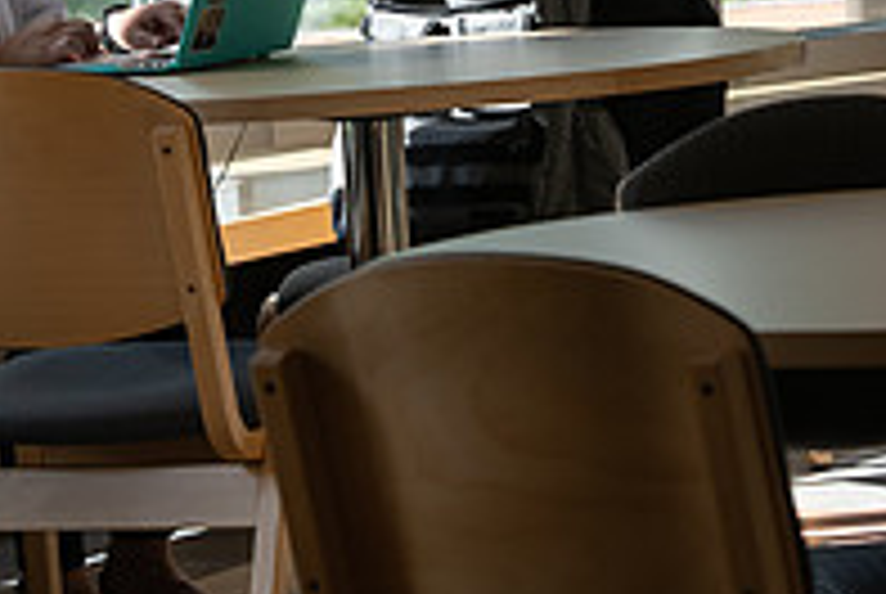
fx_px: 7394
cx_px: 256
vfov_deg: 4.6
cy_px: -56
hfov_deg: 6.9
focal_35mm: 300
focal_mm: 102
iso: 400
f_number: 6.3
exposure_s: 1/250
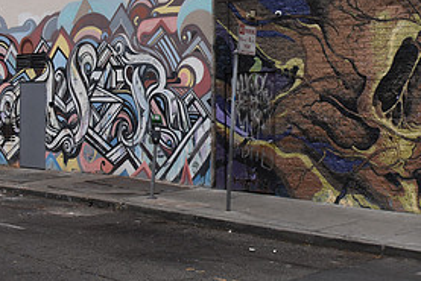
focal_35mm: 67
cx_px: 290
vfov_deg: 20.2
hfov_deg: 29.8
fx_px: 784
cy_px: 78
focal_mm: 32
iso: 1600
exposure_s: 1/4000
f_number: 9
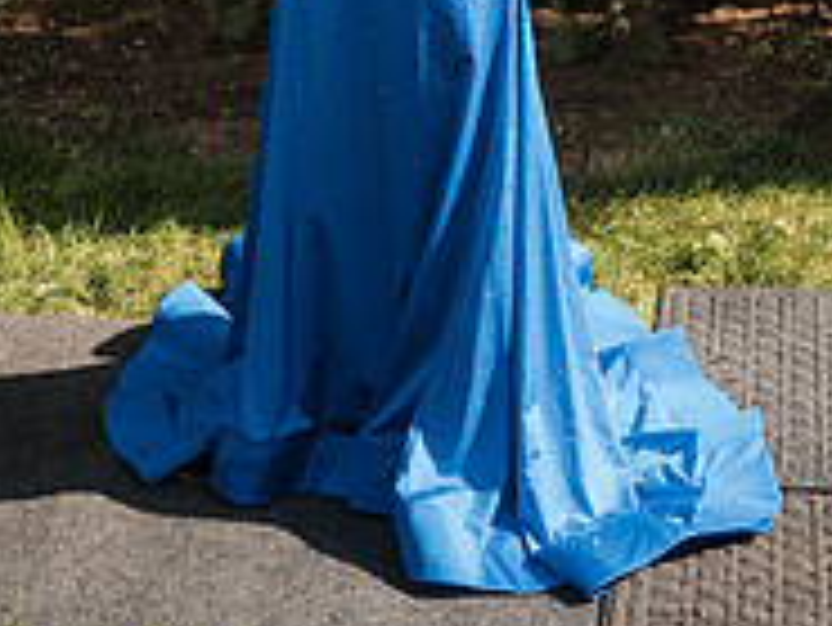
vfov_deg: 13.2
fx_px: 2525
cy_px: -347
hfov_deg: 18.7
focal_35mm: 105
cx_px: 297
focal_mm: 45
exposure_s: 1/250
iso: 100
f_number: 6.3
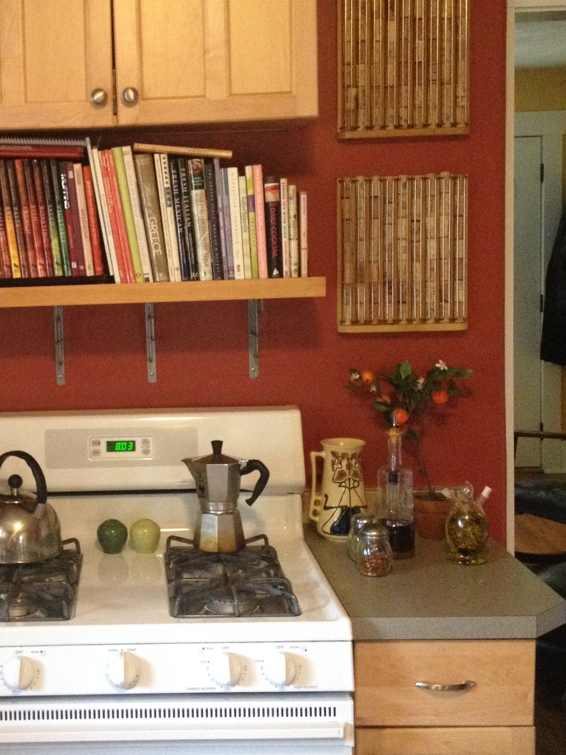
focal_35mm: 60
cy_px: 338
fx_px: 1308
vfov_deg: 32.2
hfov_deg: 23.9
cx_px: 92
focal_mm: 4.28
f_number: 2.4
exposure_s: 1/15
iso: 400
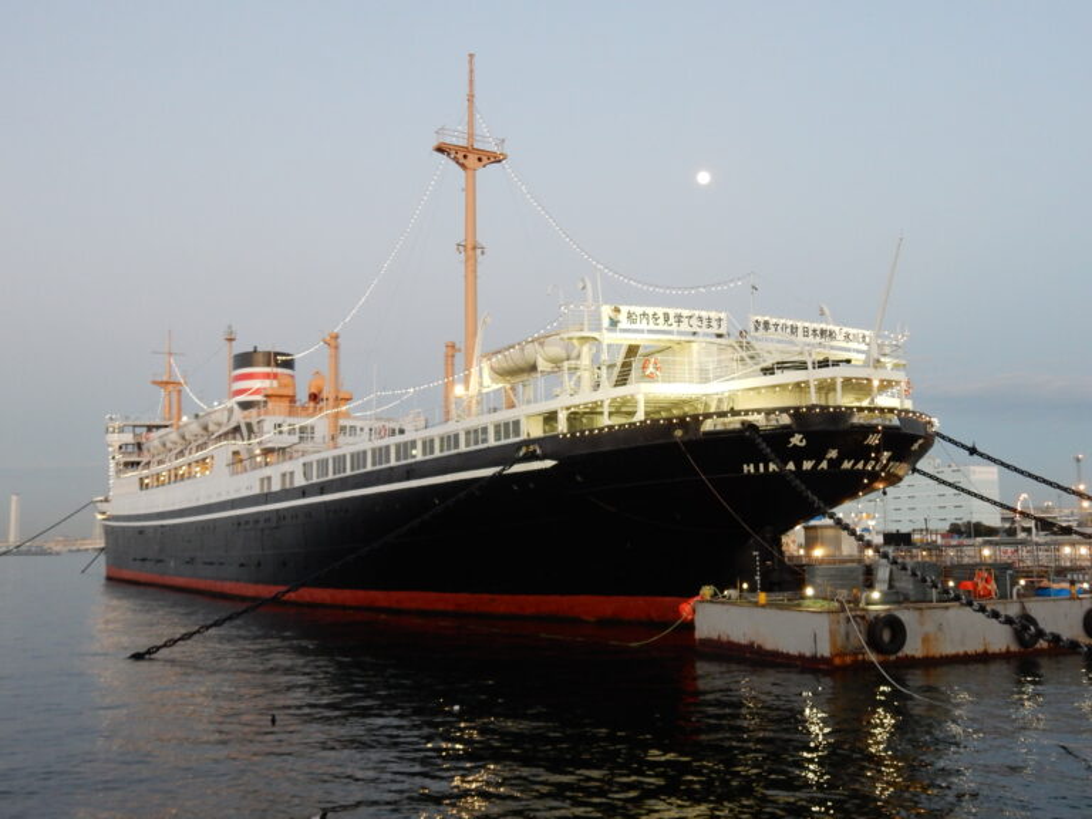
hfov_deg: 51.4
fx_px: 1136
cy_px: 410
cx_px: 546
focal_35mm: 36
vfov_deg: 39.7
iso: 400
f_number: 4
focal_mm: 6.4
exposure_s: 1/20
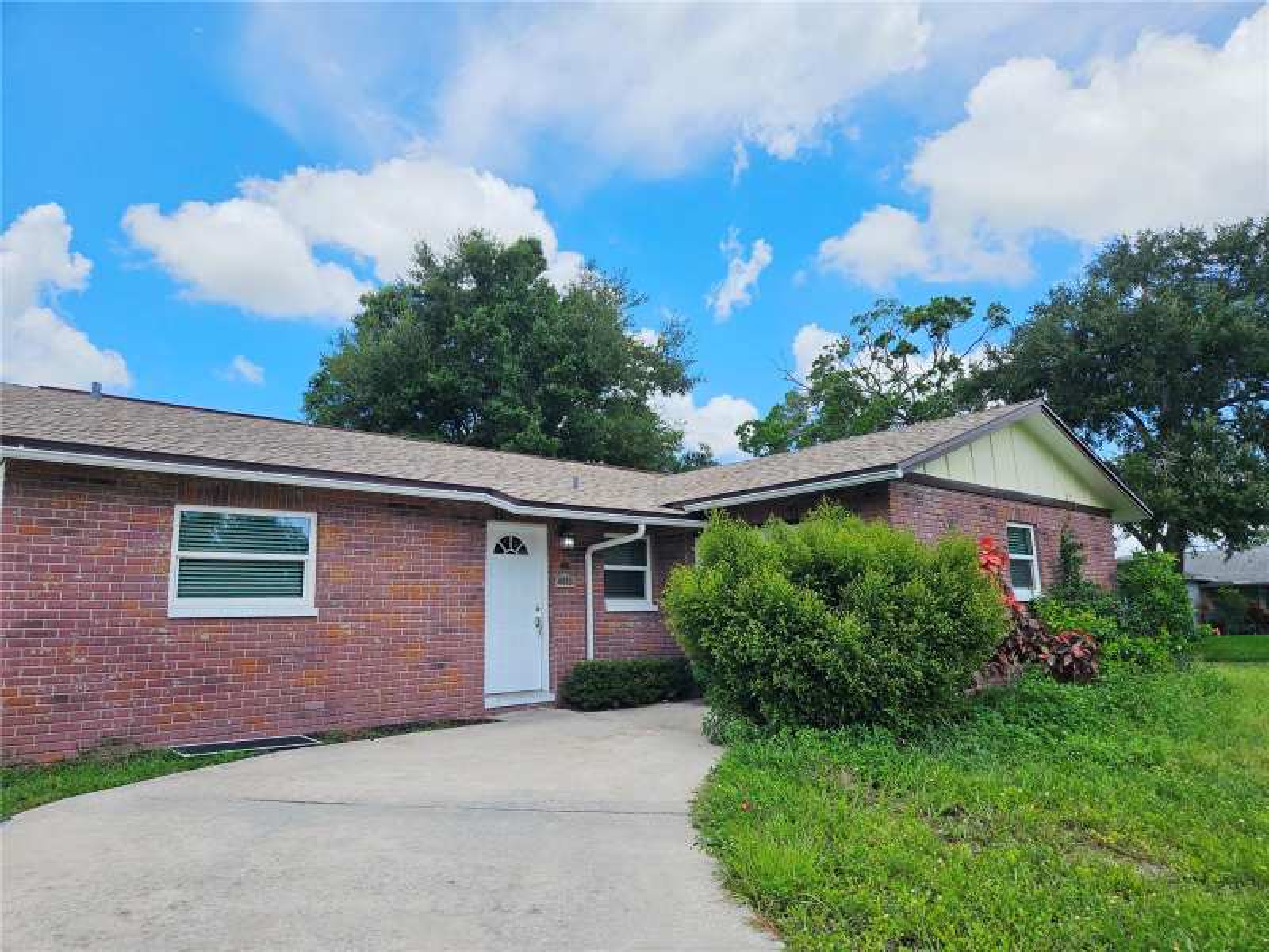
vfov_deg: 58.9
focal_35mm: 23
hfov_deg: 73.9
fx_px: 843
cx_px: 634
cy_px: 476
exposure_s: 1/1668
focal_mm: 5.4
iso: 25
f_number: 1.8
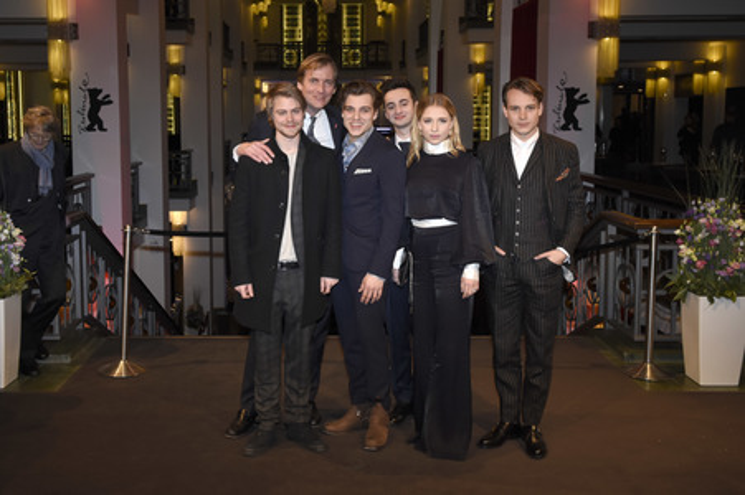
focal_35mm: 36
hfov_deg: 53.2
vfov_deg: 36.8
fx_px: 744
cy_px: 248
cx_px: 372
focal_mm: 24
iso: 800
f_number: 6.3
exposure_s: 1/80
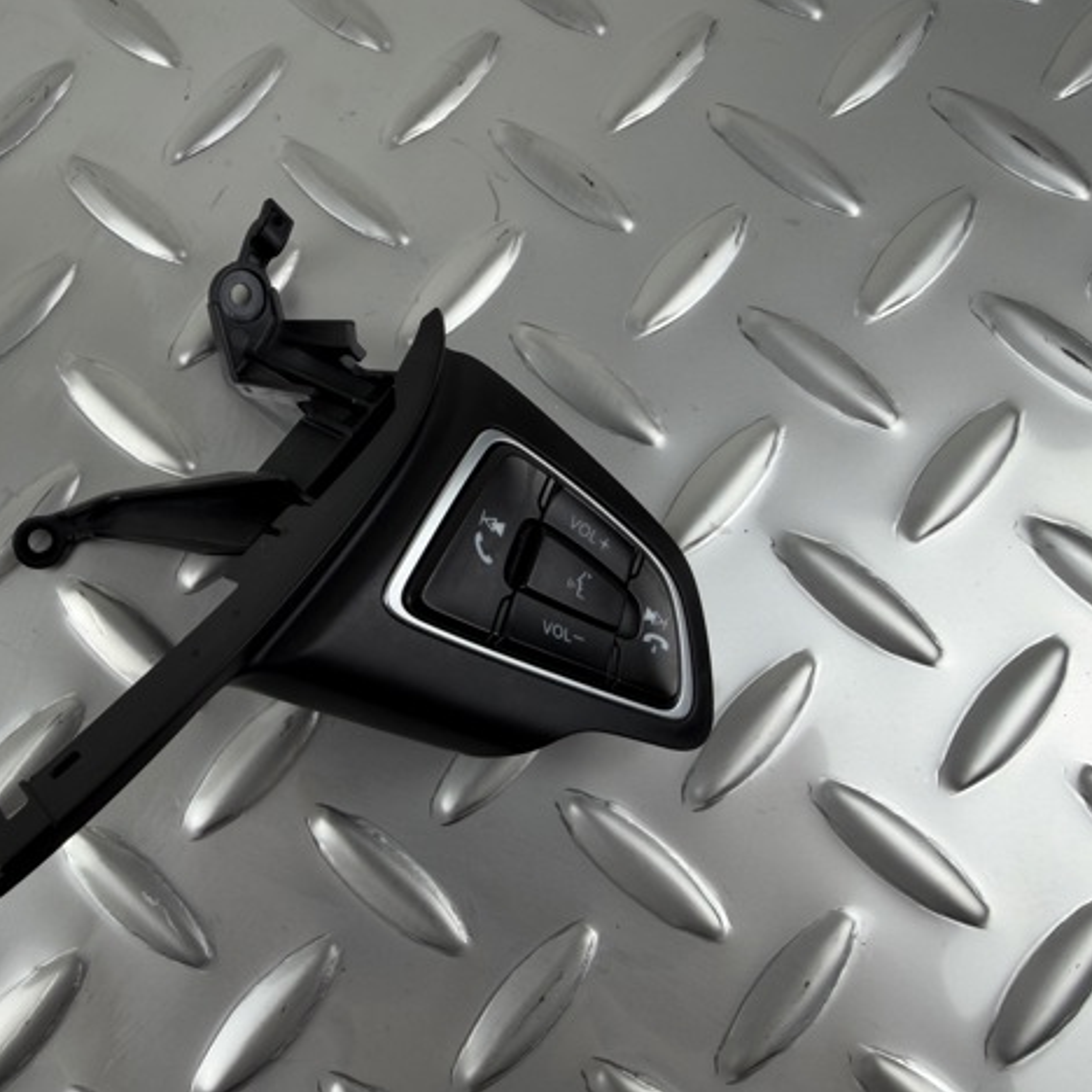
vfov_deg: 55.6
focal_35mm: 29
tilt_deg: -77.5
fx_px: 1035
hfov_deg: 54.8
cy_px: 536
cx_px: 390
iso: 20
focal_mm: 2.22
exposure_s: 1/109
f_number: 2.2
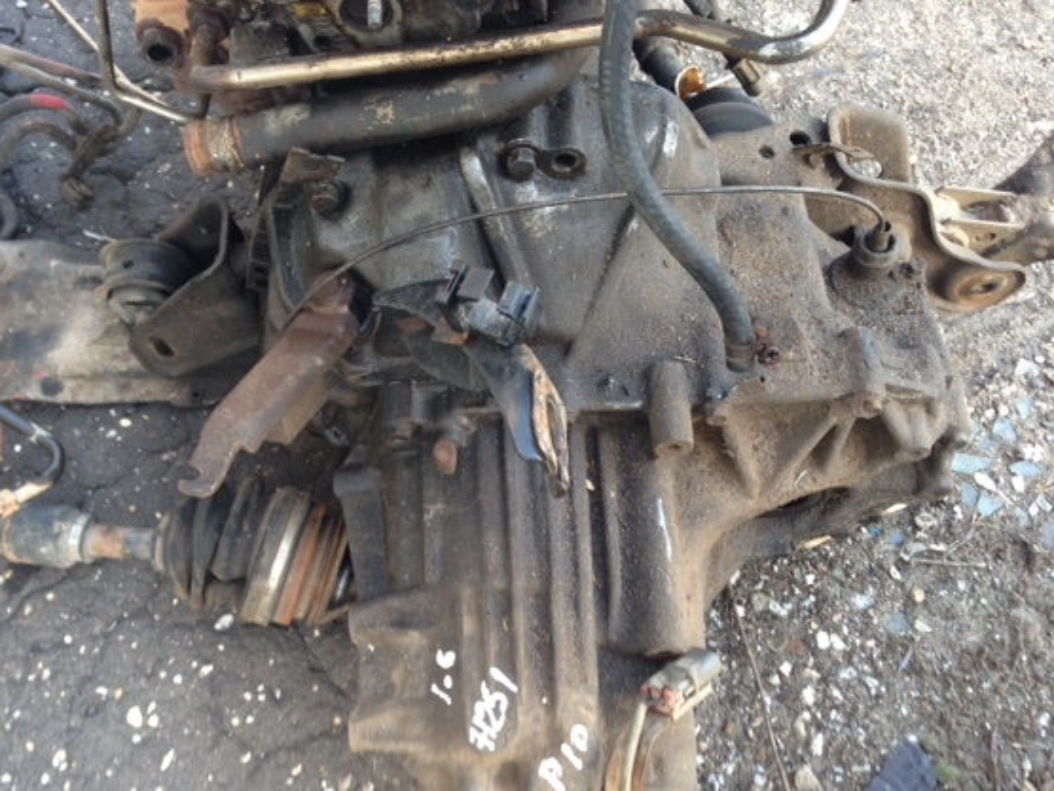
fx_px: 1157
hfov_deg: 48.9
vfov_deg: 37.7
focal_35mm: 38
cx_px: 483
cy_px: 417
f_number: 2.4
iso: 64
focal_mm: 4.12
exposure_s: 1/40
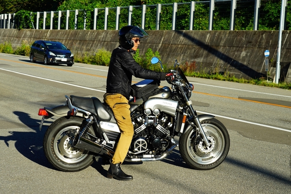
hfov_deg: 40.4
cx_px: 146
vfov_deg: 27.5
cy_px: 97
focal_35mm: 49
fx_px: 396
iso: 500
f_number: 8
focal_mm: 49
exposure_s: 1/400
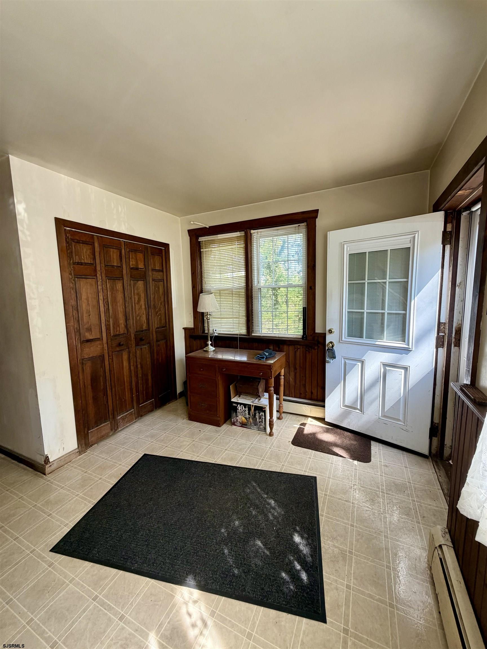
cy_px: 324
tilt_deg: -6.3
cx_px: 244
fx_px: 263
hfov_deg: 85.7
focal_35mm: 14
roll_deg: +1.7
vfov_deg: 102.1
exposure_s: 1/121
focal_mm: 2.22
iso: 125
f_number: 2.2
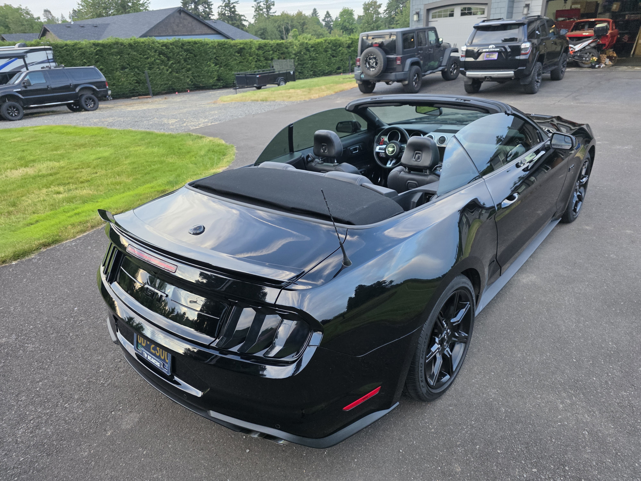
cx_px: 320
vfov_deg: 58.9
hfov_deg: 73.9
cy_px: 240
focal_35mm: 23
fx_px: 426
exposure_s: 1/120
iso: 320
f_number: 1.7
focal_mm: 6.3
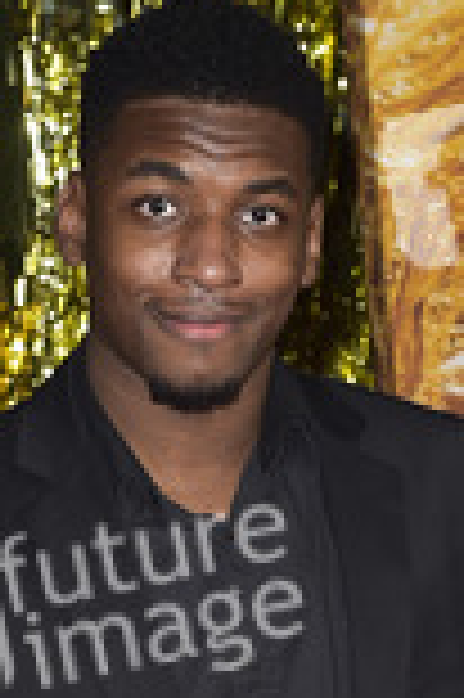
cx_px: 205
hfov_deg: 9.1
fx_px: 2906
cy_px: 838
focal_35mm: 150
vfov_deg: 13.3
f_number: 6.3
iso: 800
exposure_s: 1/250
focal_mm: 58
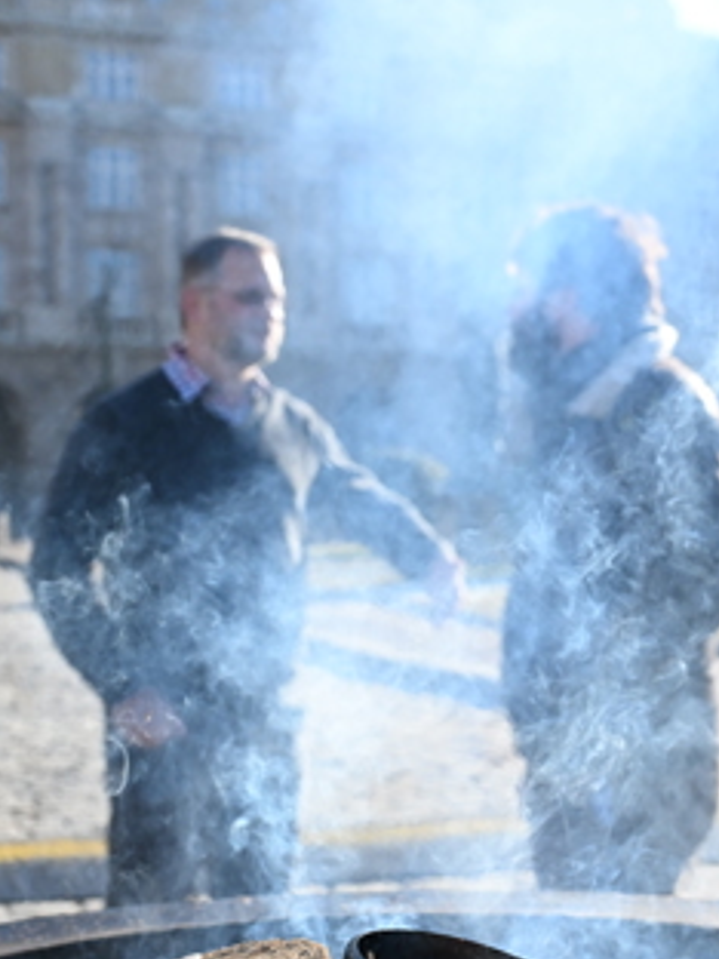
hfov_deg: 21.6
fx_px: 1883
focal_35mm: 68
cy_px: 544
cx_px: 455
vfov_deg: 28.5
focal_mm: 32
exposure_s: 1/3200
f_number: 5.6
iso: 1250
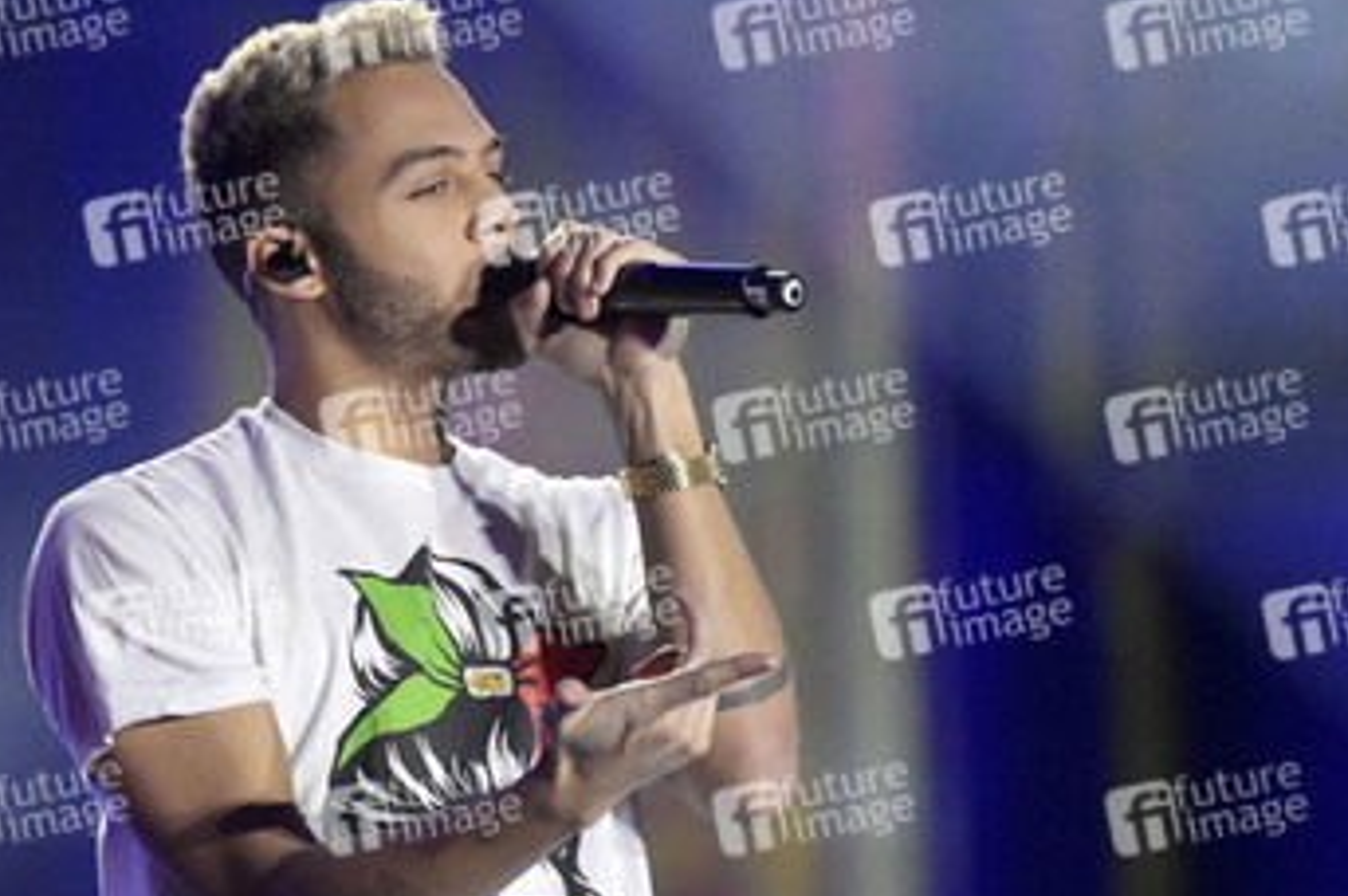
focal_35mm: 657
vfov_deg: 2.1
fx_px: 24577
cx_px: 474
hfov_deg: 3.1
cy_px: 515
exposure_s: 1/640
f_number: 5.6
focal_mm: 500
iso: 12800
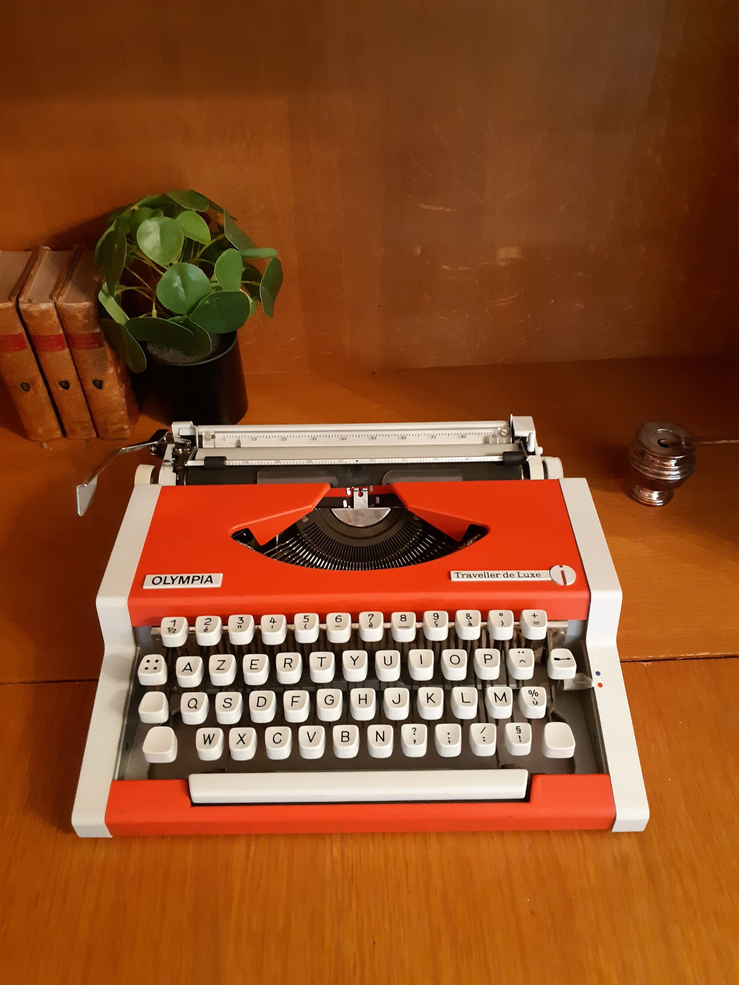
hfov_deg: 53.1
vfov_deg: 67.3
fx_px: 740
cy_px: 492
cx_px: 370
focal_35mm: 26
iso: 500
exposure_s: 1/20
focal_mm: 3.93
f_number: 1.7
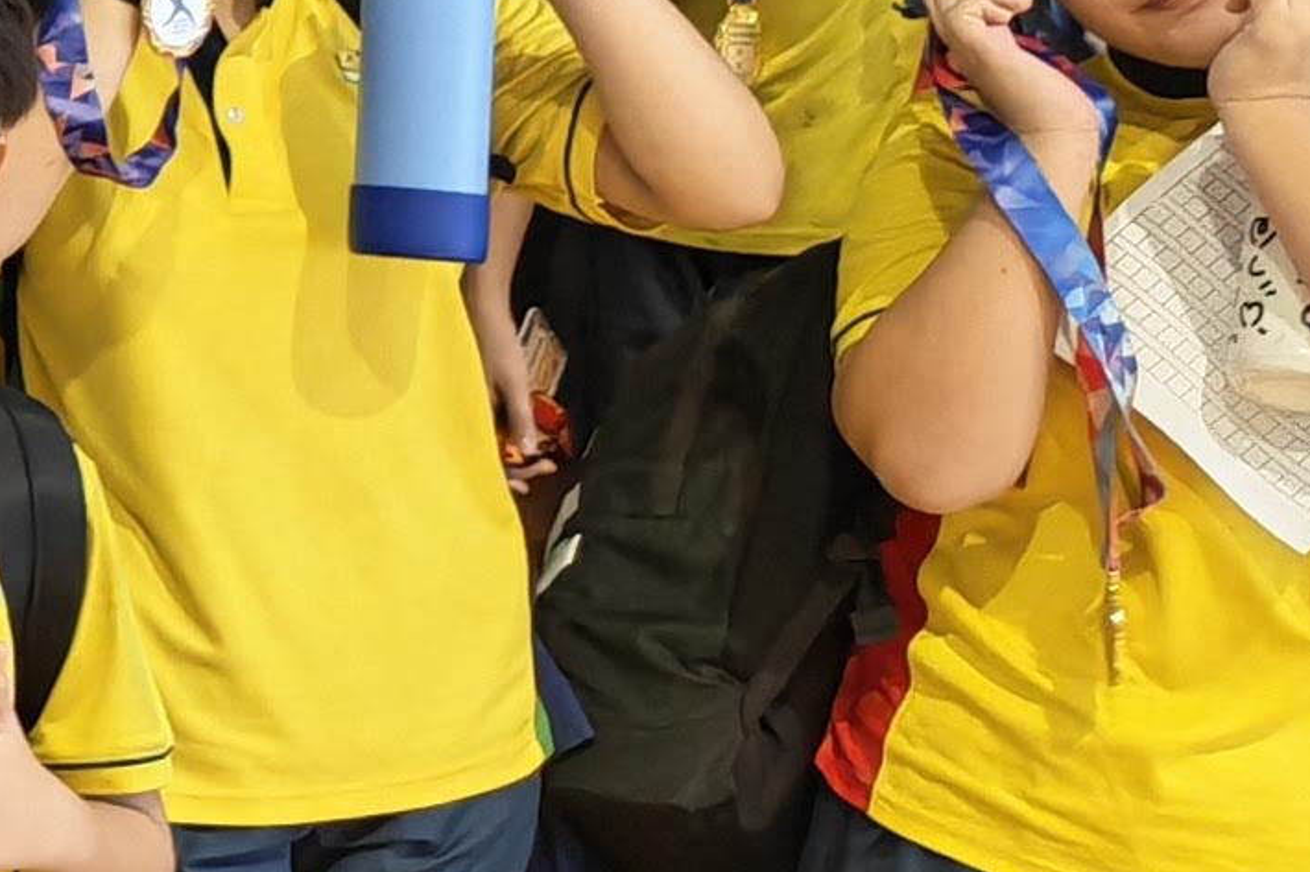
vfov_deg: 9.4
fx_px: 5238
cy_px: -260
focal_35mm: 144
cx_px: -2249
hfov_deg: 11.0
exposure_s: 1/50
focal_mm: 6.12
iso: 800
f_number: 1.9
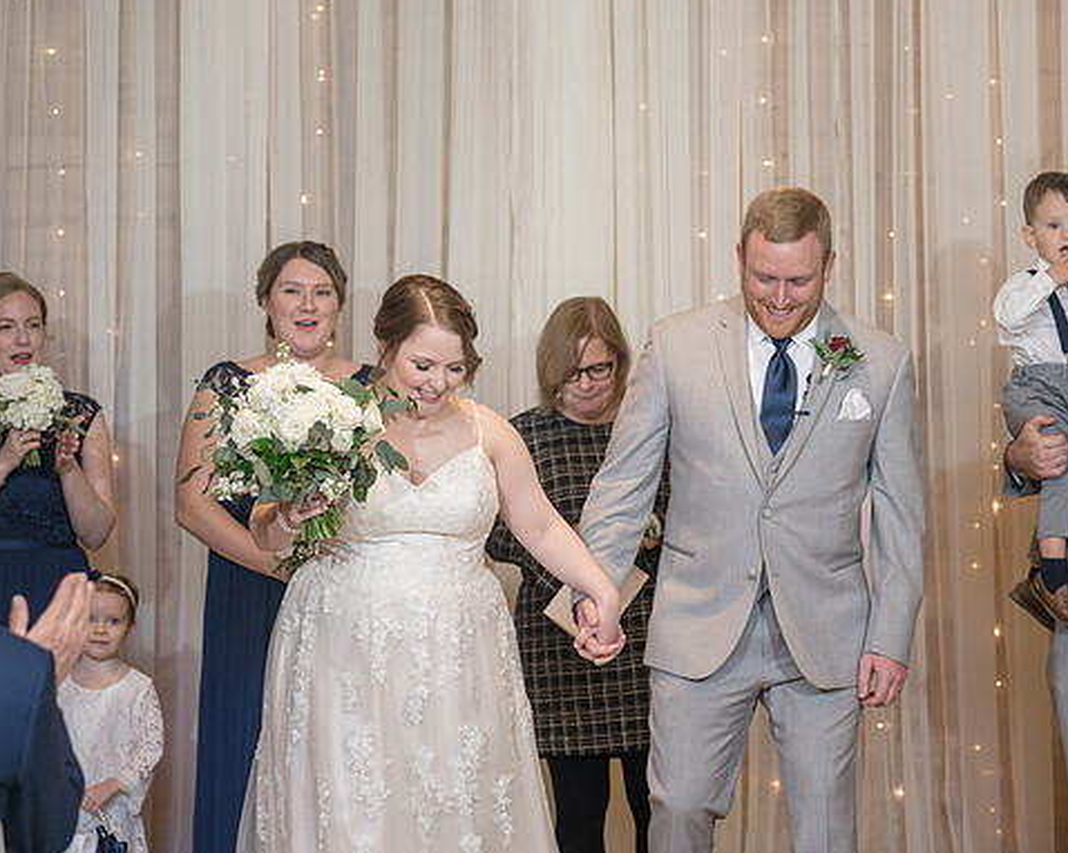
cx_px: 611
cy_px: 429
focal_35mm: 134
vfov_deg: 11.5
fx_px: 4234
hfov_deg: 14.4
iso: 2000
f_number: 4
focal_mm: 116
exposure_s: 1/200
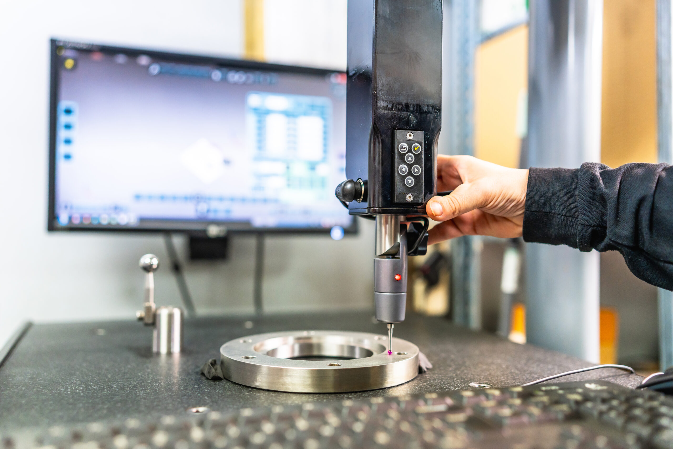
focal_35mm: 35
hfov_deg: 54.4
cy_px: 224
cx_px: 336
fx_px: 654
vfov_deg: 37.9
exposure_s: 1/160
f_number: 2
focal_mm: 35
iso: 800
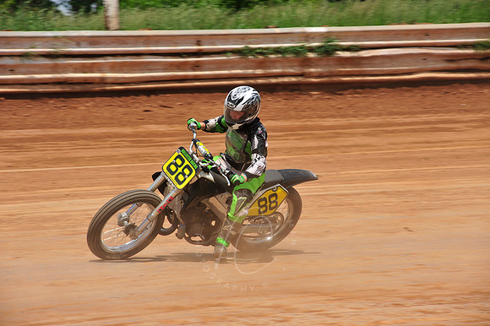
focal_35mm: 200
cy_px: 163
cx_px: 245
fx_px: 2721
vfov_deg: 6.9
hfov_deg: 10.3
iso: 200
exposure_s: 1/400
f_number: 11
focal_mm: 200
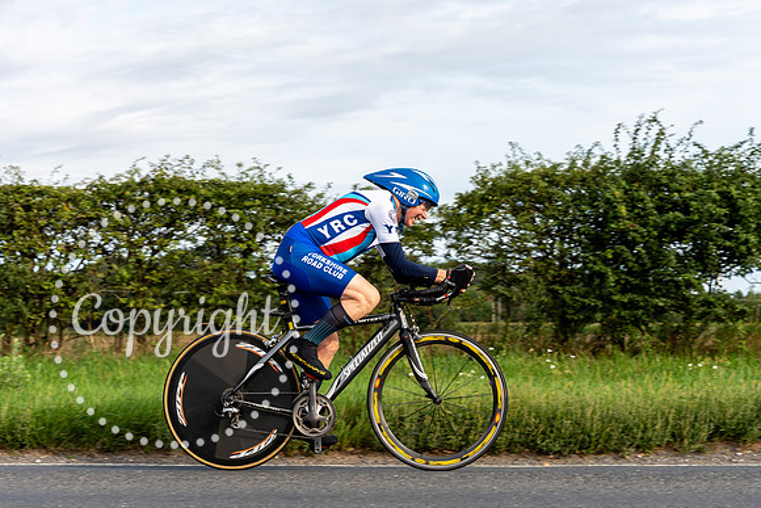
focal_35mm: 67
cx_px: 390
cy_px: 219
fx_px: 1426
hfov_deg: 29.9
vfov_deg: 20.2
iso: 160
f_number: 5
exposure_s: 1/640
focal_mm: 53
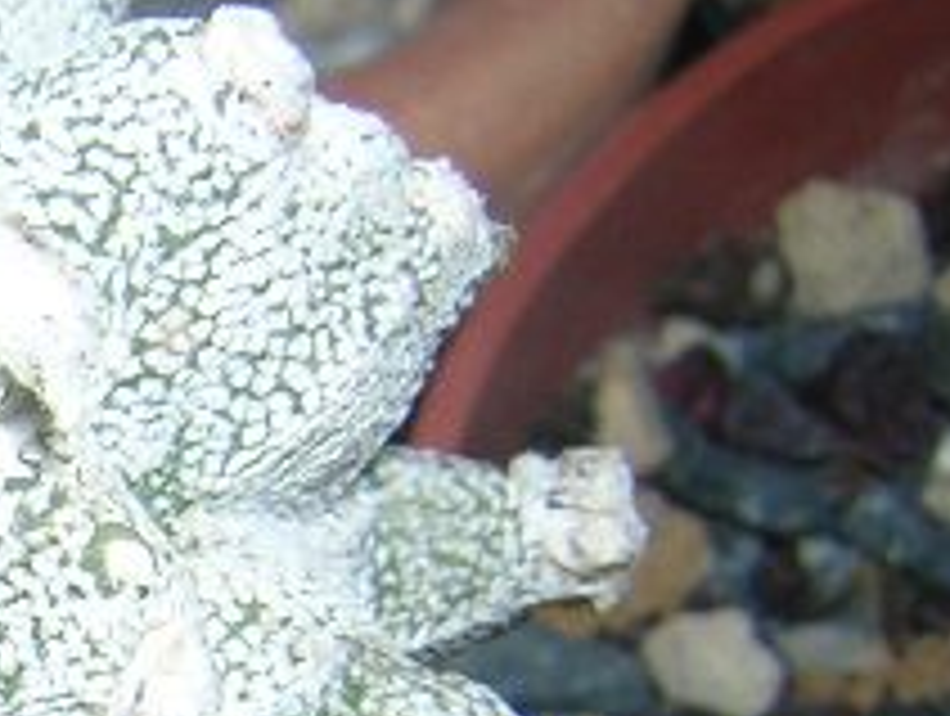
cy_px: 711
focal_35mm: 109
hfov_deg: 16.5
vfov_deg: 13.4
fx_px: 2997
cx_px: -446
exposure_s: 1/60.1
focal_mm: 4.7
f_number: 5.2
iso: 100
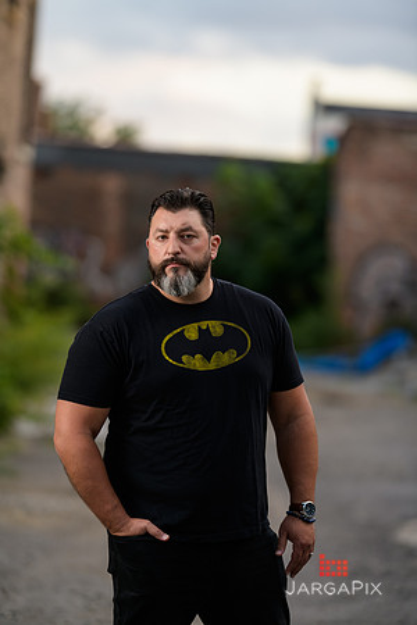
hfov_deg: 10.2
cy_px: 312
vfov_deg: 15.2
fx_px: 2345
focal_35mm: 135
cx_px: 208
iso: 200
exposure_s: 1/250
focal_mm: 135
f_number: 2
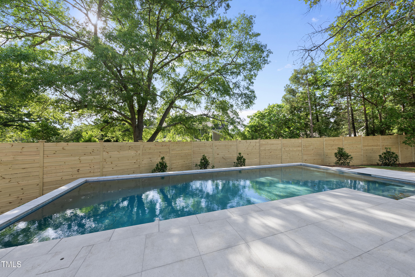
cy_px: 138
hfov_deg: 112.6
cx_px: 208
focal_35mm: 12
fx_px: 138
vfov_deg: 90.1
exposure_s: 1/30
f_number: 7.1
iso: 125
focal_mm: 12
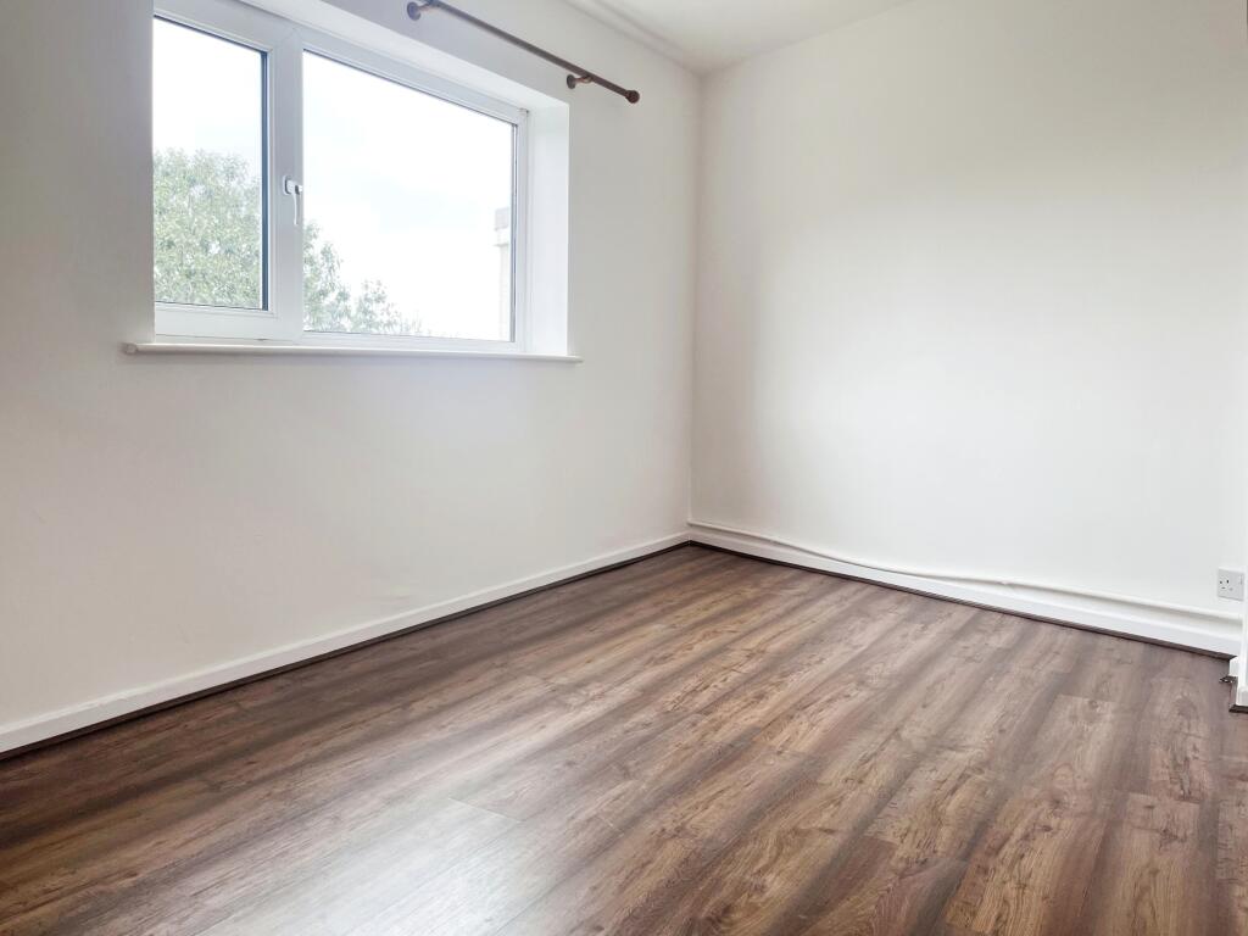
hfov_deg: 67.3
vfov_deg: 53.1
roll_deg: +0.1
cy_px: 468
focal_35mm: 26
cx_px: 624
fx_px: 937
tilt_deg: -4.9
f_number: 1.6
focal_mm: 5.1
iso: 32
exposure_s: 1/110
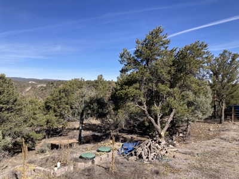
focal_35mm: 28
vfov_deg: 49.7
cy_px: 90
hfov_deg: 63.4
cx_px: 120
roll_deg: -0.8
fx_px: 193
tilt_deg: +0.7
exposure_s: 1/1715
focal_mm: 3.99
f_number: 1.8
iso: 20
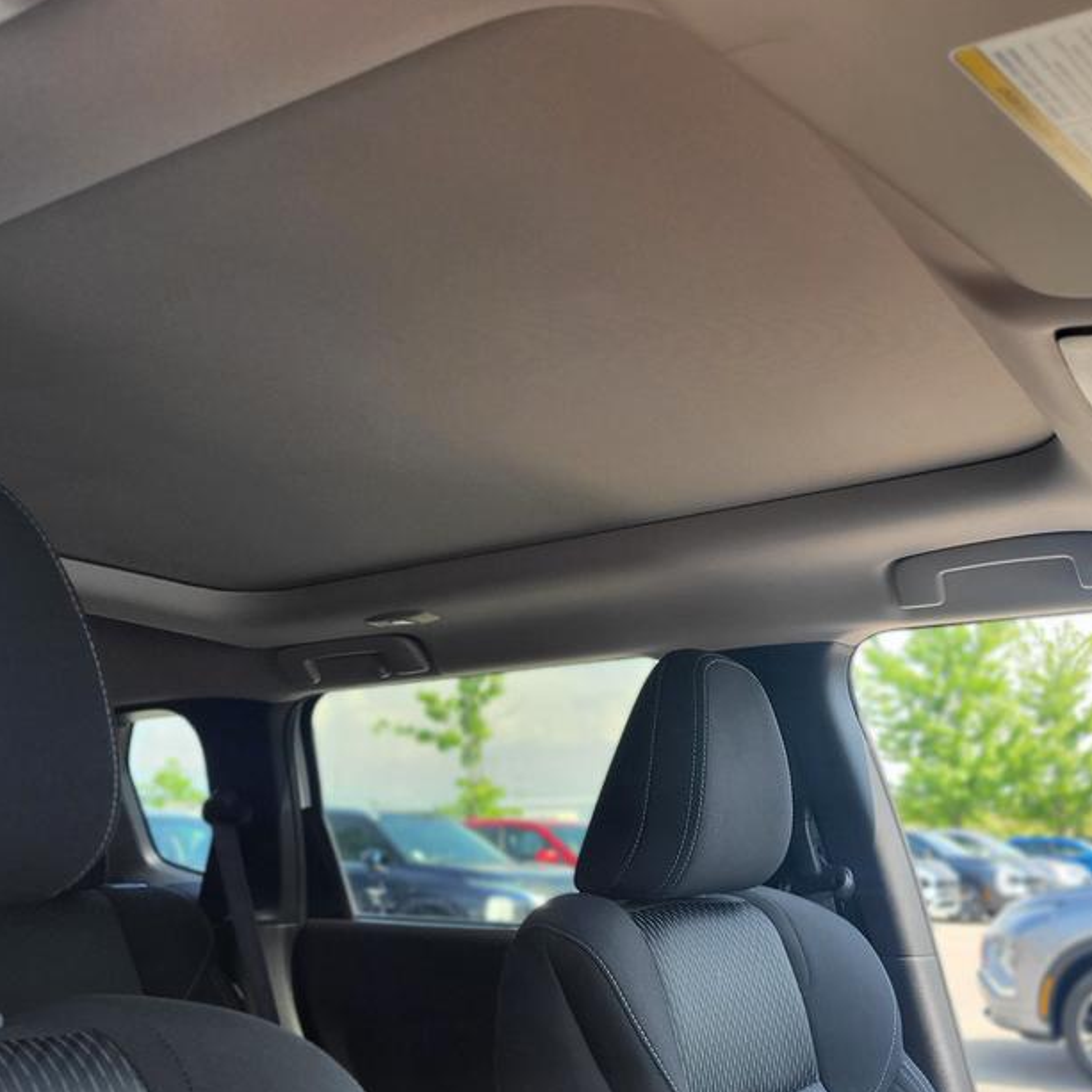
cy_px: 814
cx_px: 606
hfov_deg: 46.0
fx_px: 1285
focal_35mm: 36
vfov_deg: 44.6
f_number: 1.8
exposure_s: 1/260
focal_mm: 5.4
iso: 40
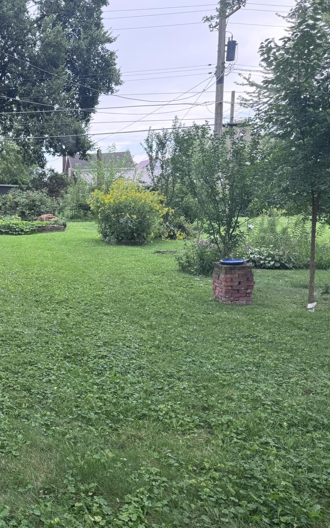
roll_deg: +1.0
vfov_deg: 56.7
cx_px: 2
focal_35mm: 34
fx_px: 489
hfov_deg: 34.1
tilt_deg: -6.8
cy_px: 264
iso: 80
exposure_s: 1/376
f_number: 1.78
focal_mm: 6.76
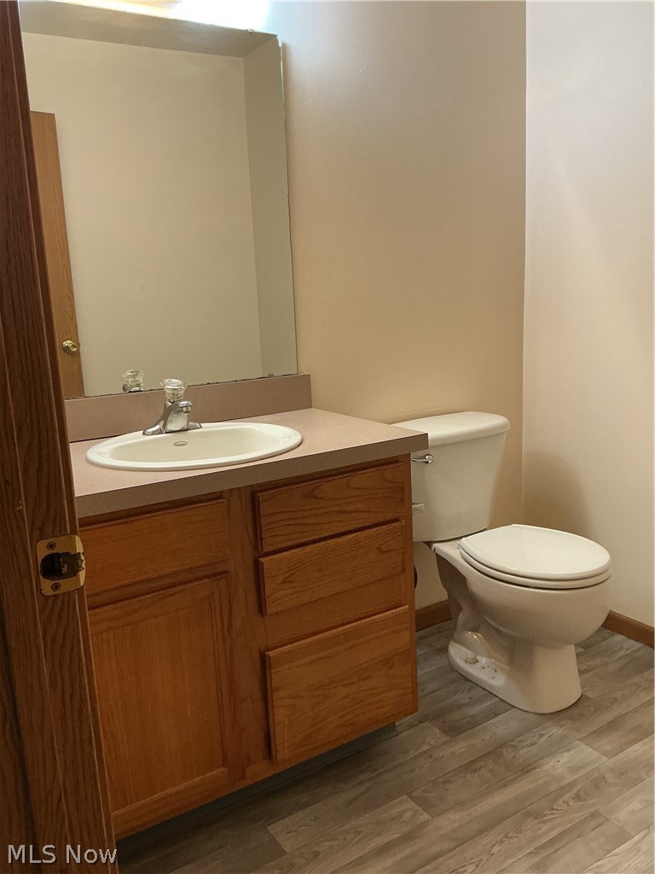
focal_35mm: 29
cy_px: 437
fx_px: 732
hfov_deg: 48.2
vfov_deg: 61.7
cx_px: 328
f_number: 1.8
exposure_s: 1/60
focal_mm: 3
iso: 80
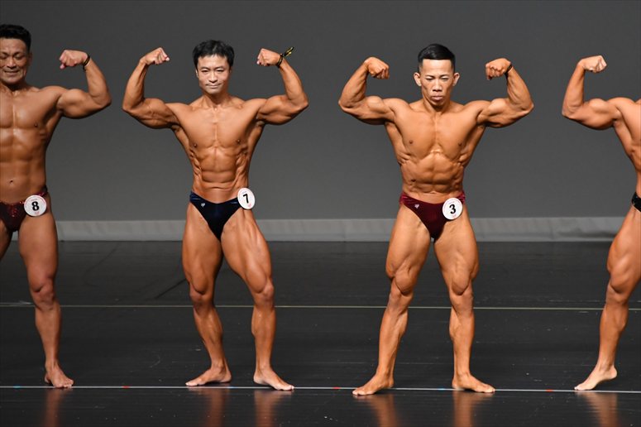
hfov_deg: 6.0
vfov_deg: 4.0
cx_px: 320
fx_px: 6140
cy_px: 214
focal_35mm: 345
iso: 3200
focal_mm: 230
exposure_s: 1/400
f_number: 5.6
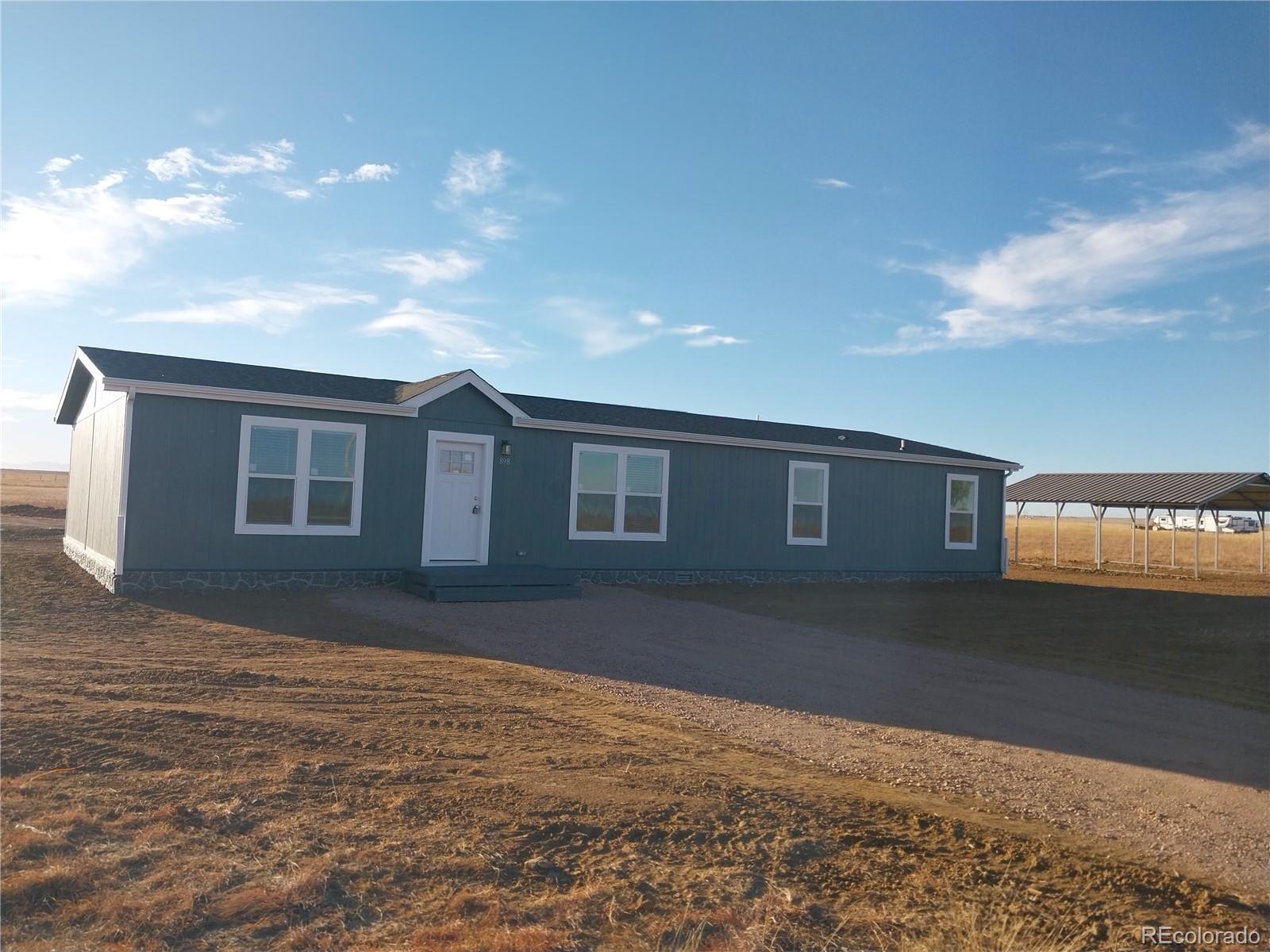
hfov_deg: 67.3
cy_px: 476
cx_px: 635
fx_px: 954
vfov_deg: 53.1
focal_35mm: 26
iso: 20
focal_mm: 4
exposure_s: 1/536
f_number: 1.8
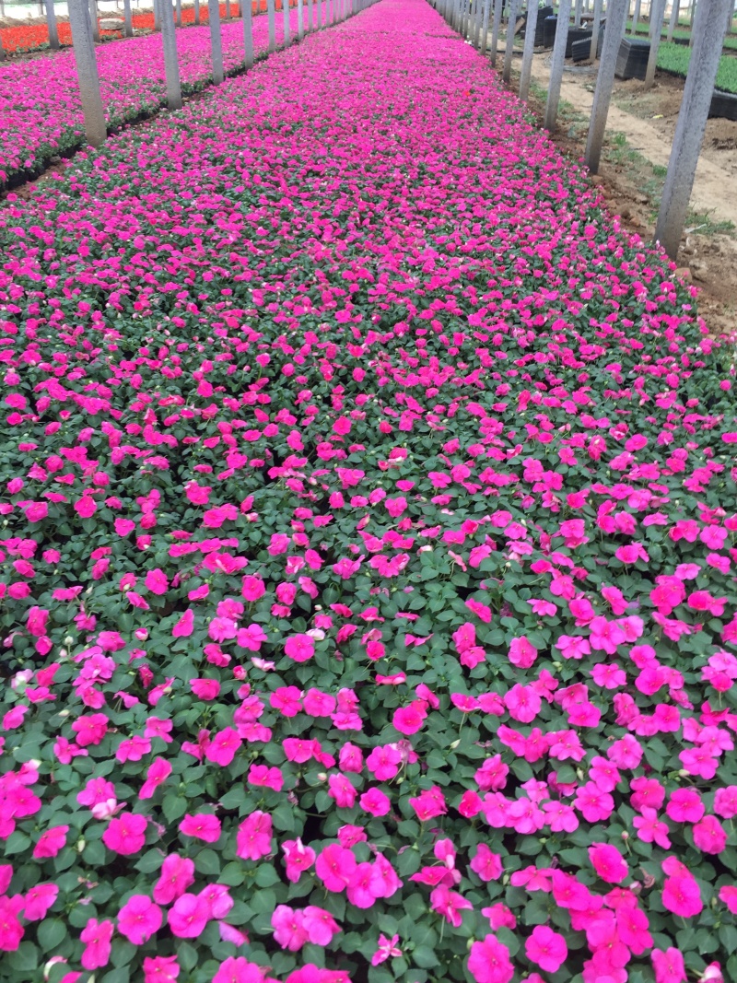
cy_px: 492
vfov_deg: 61.7
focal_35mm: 29
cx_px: 368
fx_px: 823
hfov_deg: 48.2
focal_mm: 4.15
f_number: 2.2
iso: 32
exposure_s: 1/129
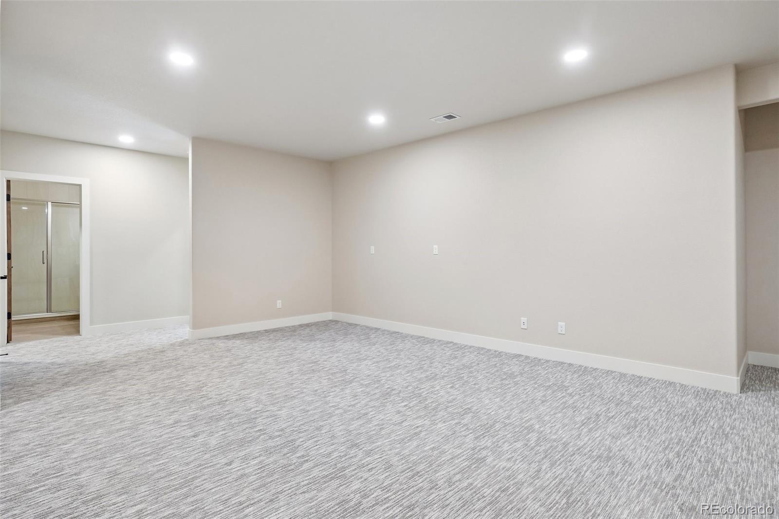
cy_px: 260
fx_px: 389
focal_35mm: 18
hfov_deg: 90.0
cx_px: 390
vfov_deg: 67.4
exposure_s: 1/8
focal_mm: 12
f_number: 8
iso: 400
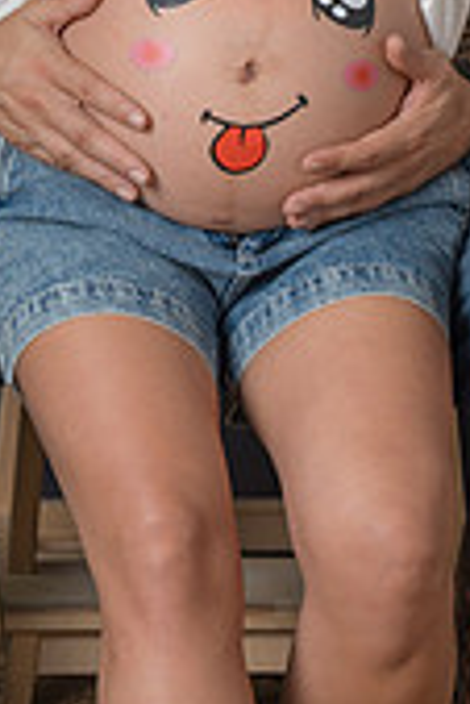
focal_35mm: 256
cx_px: 204
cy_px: -171
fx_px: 5003
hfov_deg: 5.4
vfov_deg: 8.0
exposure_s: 1/200
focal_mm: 96
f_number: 7.1
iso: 100
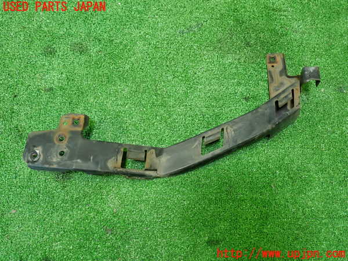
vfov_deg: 46.8
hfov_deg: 60.0
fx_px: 302
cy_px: 130
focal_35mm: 30
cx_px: 174
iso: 320
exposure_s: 1/30
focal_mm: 5.4
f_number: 2.3
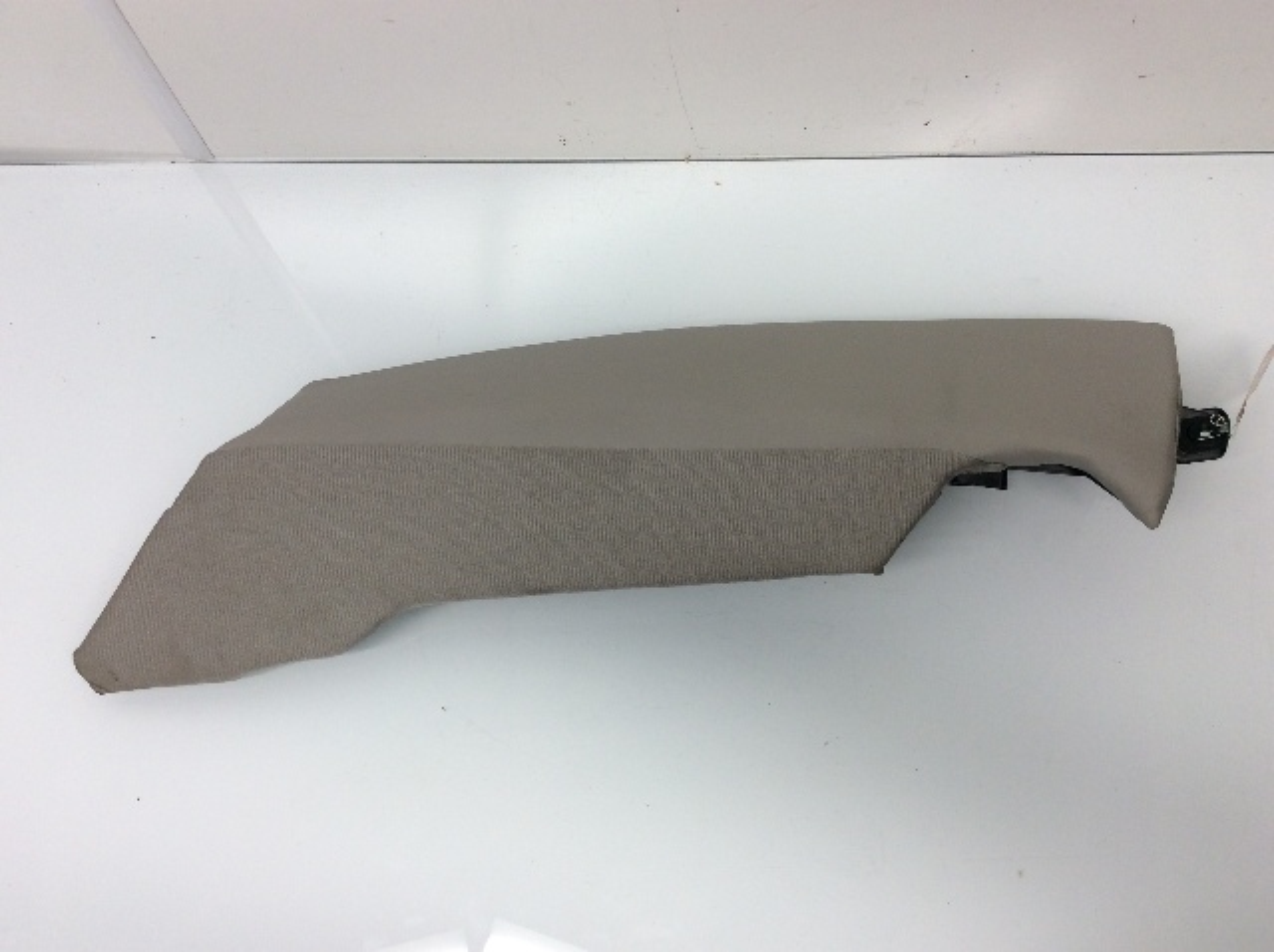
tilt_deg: -72.7
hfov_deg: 56.9
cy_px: 476
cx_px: 637
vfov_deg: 44.1
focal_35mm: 32
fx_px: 1176
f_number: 2.4
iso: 40
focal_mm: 3.3
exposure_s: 1/60
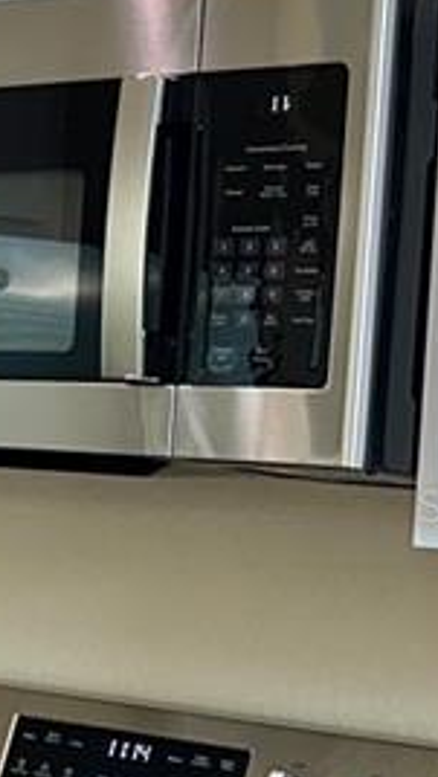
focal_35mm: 117
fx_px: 2413
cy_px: 504
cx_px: -682
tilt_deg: -2.9
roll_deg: -2.9
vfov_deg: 18.3
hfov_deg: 9.1
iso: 100
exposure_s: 1/120
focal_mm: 6.86
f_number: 1.78
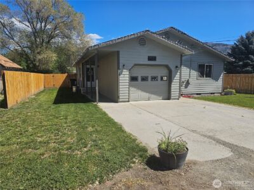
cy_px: 95
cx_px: 127
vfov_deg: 58.9
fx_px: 169
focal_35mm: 23
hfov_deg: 73.9
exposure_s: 1/1304
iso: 16
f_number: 1.7
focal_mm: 6.3
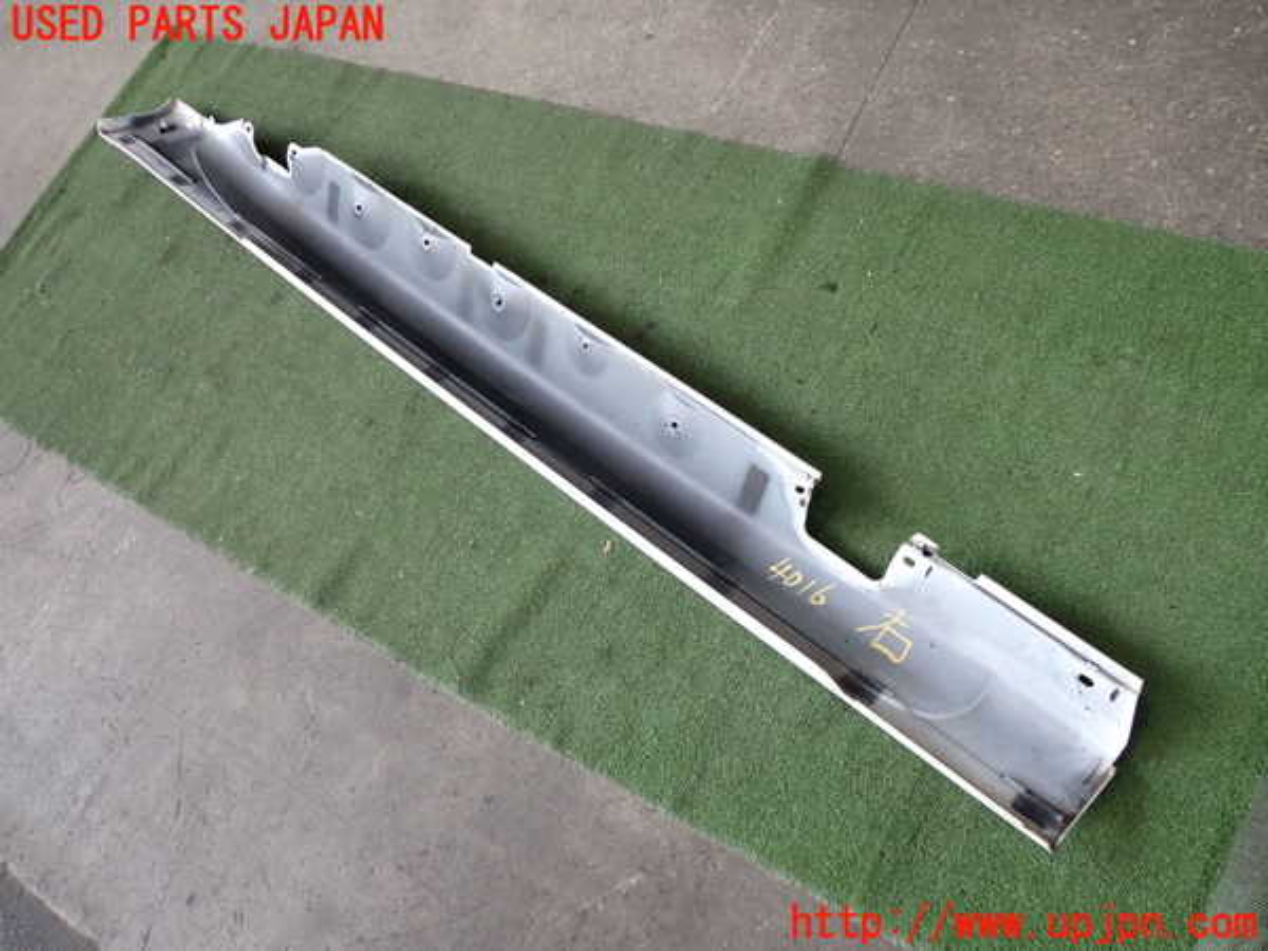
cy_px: 476
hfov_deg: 60.0
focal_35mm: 30
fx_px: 1099
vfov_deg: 46.8
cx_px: 634
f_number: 2.3
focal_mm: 5.4
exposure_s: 1/125
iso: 160
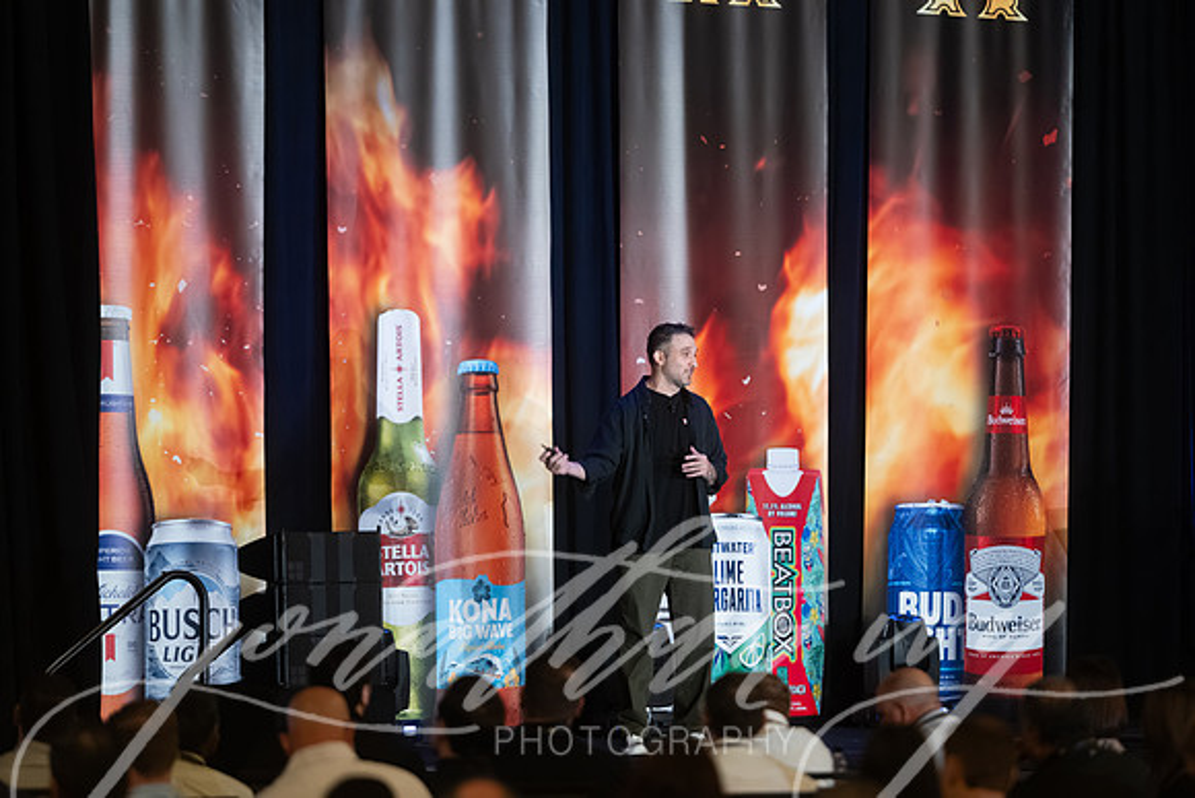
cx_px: 598
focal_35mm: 203
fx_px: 6748
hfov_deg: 10.1
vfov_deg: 6.8
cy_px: 399
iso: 2500
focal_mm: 200
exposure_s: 1/200
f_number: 2.8
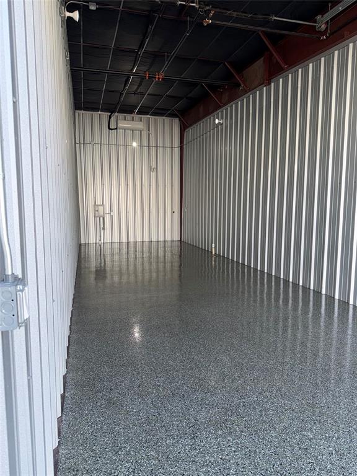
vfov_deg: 71.6
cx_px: 178
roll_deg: +0.2
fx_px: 330
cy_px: 238
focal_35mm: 24
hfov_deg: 56.8
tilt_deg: -6.1
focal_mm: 6.76
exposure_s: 1/335
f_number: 1.78
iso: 64
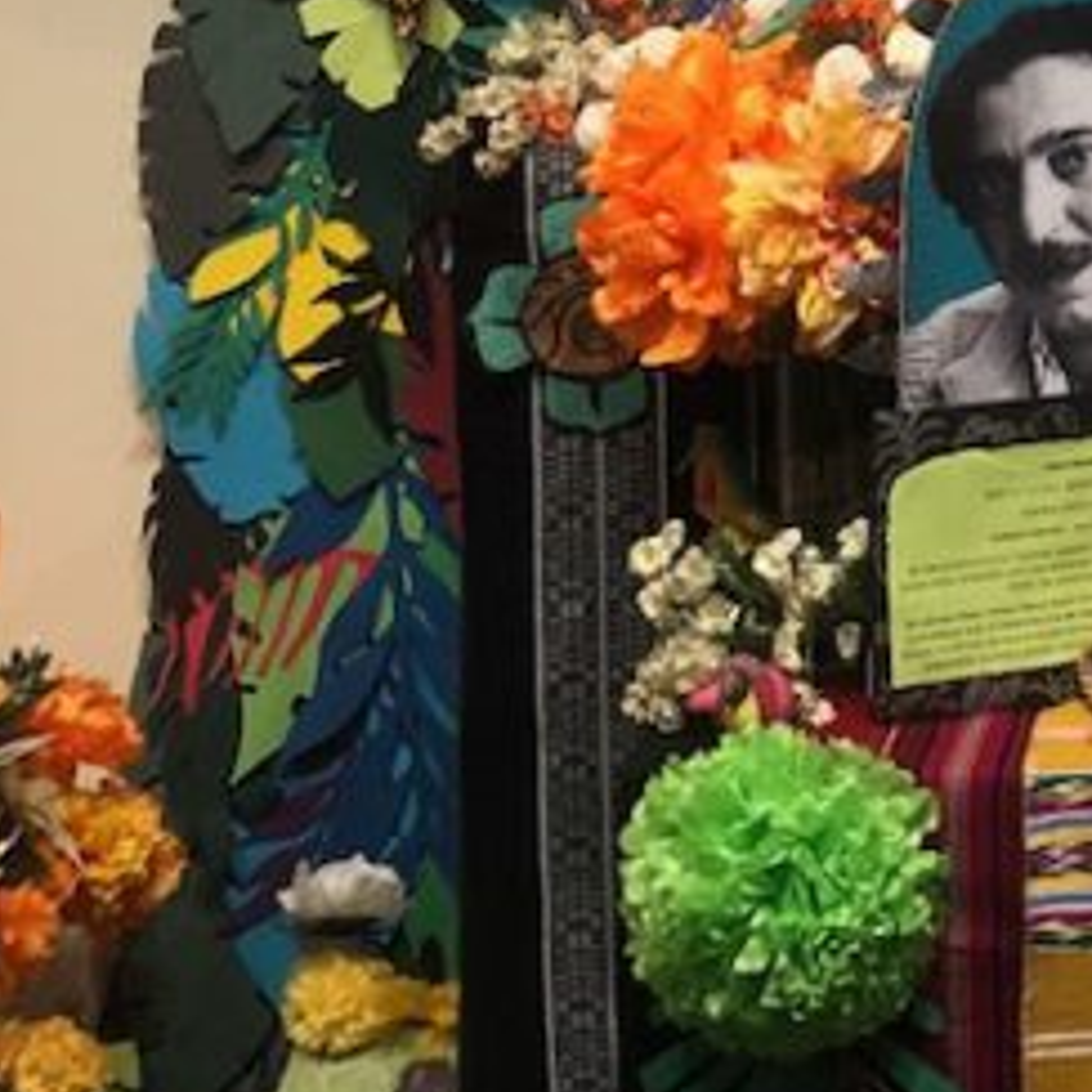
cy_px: -452
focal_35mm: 104
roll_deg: +0.1
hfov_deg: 15.8
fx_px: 3712
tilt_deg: -0.7
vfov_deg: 15.6
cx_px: 1468
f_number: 1.8
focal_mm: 3.99
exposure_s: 1/15
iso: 40
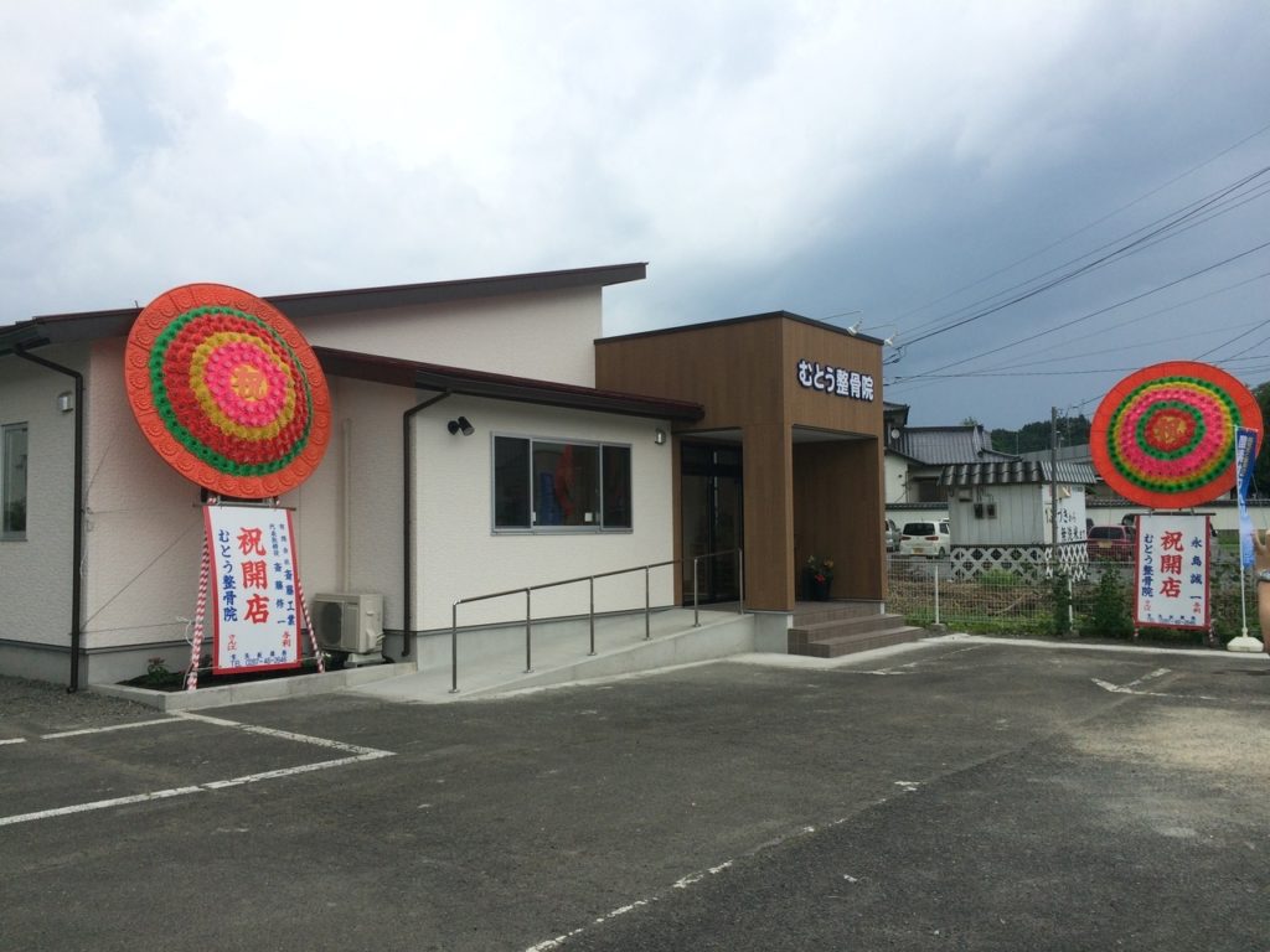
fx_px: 1064
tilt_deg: +2.6
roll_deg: +0.4
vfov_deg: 48.2
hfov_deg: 61.7
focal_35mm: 29
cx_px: 635
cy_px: 476
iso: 32
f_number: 2.2
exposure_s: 1/2053
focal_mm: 4.15
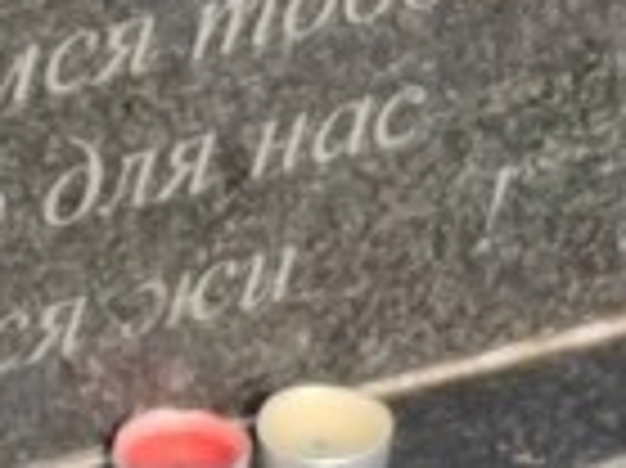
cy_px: -544
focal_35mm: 448
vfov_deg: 3.3
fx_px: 8095
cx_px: 302
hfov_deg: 4.4
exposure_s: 1/430
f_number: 1.9
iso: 100
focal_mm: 5.52
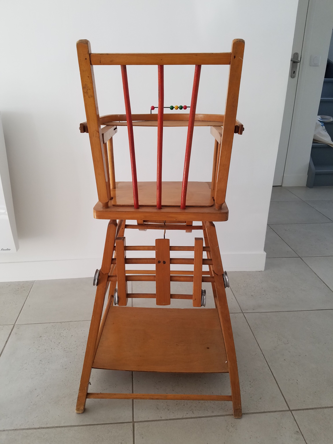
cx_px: 166
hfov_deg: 53.1
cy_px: 222
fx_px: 333
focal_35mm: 26
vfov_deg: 67.3
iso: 64
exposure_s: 1/60
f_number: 1.7
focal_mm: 4.2
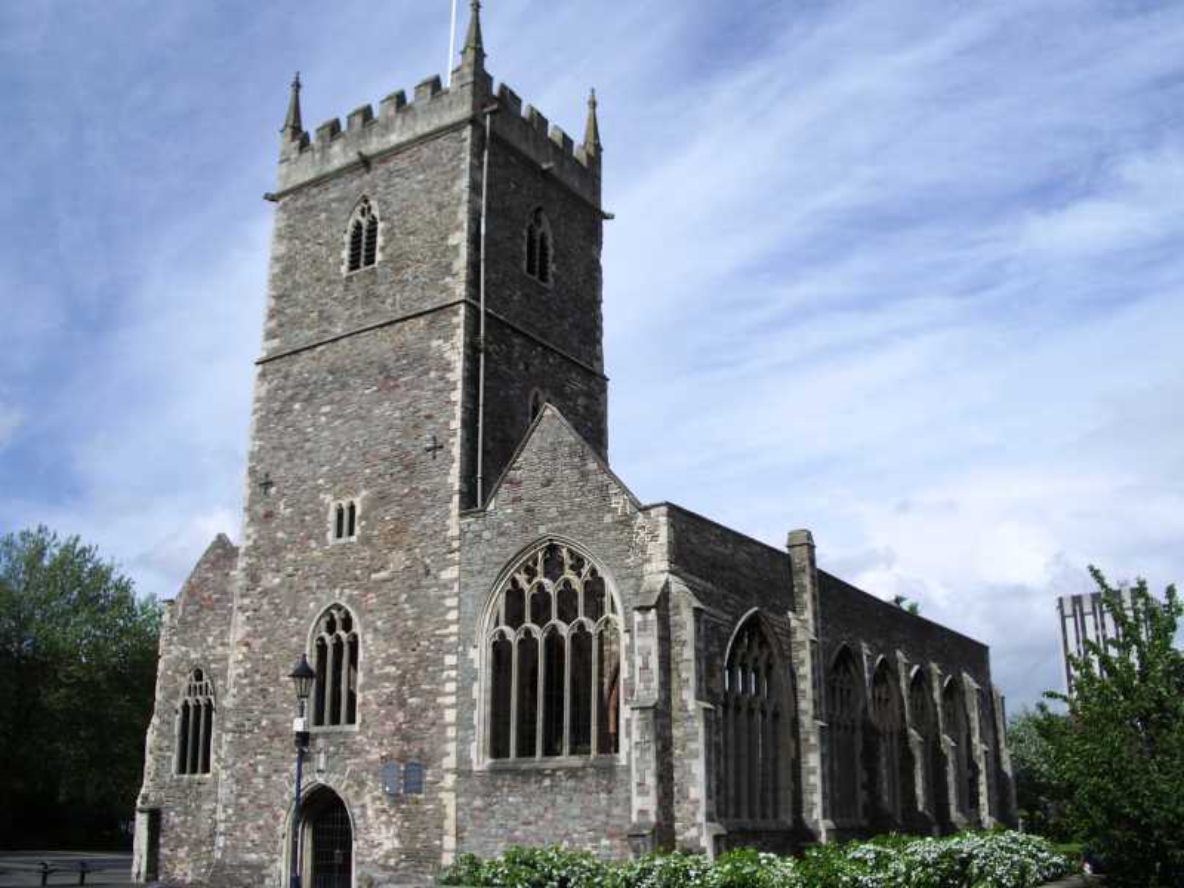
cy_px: 444
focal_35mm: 35
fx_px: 1197
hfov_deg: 52.6
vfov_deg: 40.7
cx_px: 592
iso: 50
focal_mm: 5.8
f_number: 4.3
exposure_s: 1/800
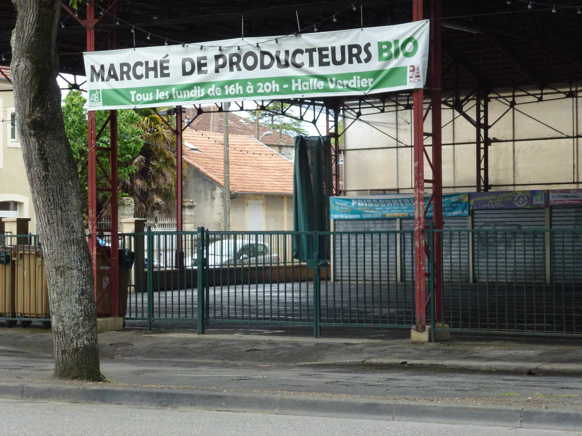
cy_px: 218
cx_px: 291
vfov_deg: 16.6
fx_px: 1496
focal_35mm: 89
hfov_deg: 22.0
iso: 125
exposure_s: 1/80
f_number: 4.9
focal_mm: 16
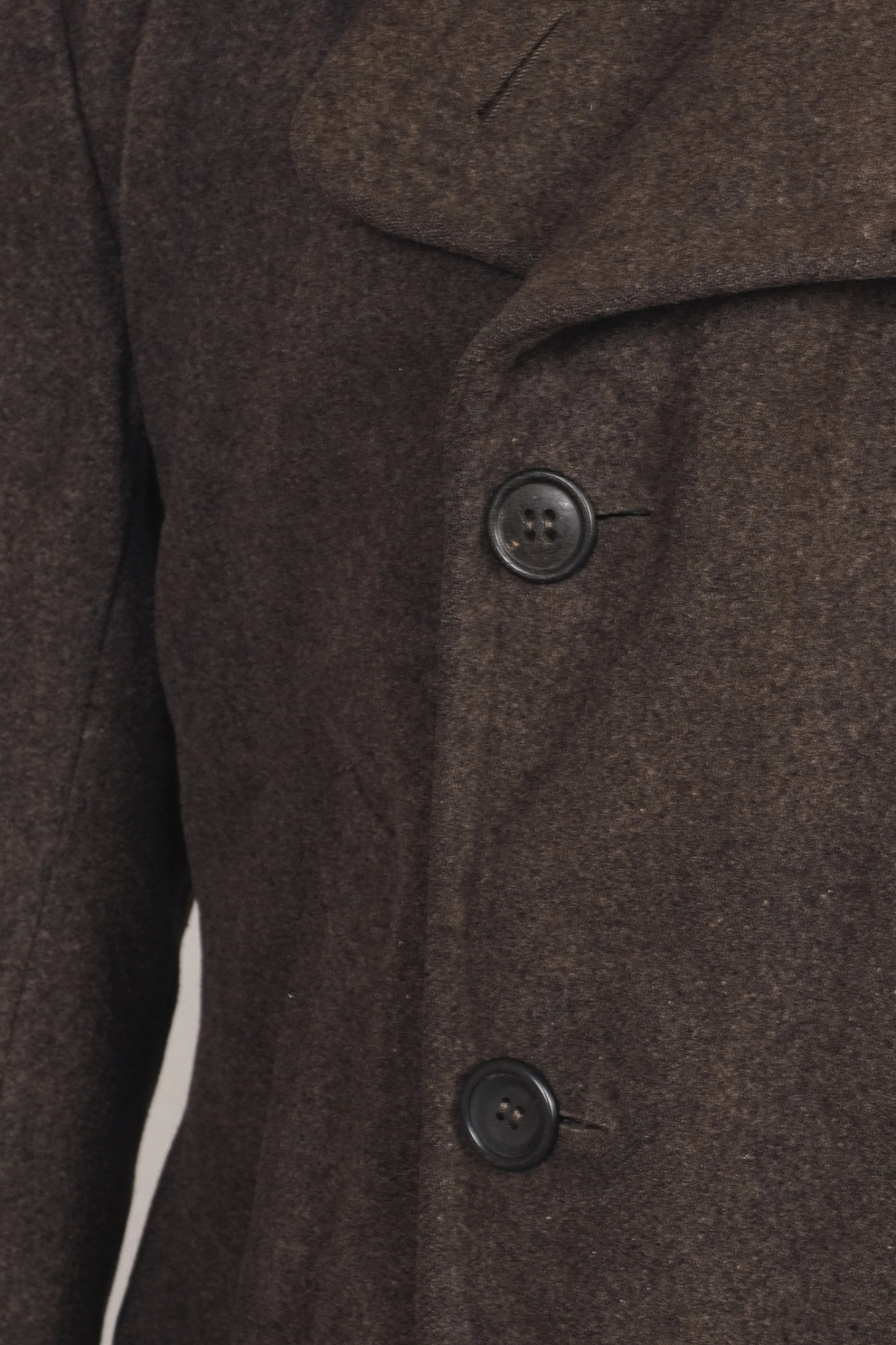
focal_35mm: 93
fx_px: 3471
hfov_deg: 14.6
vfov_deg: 21.9
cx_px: 713
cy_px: 634
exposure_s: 1/10
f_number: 8
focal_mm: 32
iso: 250
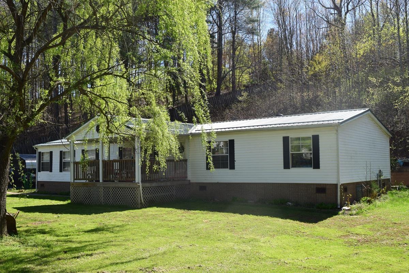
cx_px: 204
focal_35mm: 39
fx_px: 443
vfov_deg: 34.2
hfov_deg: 49.6
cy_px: 136
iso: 400
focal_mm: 26
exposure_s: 1/400
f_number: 11
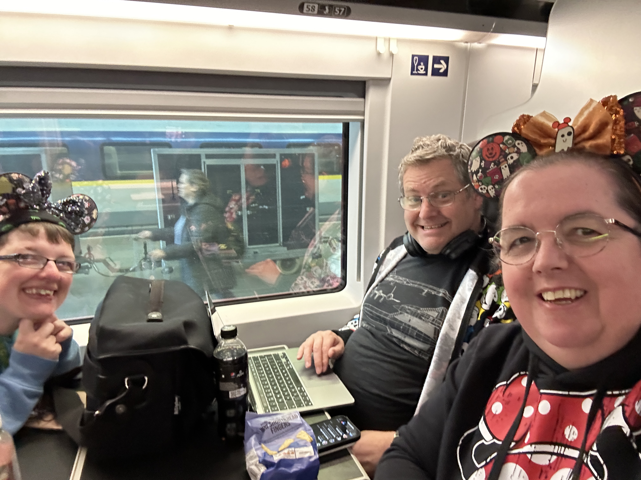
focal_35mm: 23
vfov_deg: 58.9
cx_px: 320
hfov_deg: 73.9
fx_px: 426
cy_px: 240
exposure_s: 1/30
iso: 500
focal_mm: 2.69
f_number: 1.9
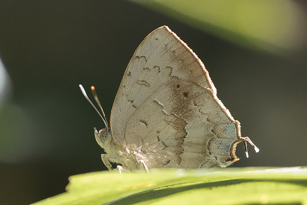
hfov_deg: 3.8
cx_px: 161
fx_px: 4616
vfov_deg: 2.5
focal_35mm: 541
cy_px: 64
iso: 800
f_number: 6.3
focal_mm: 150
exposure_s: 1/250
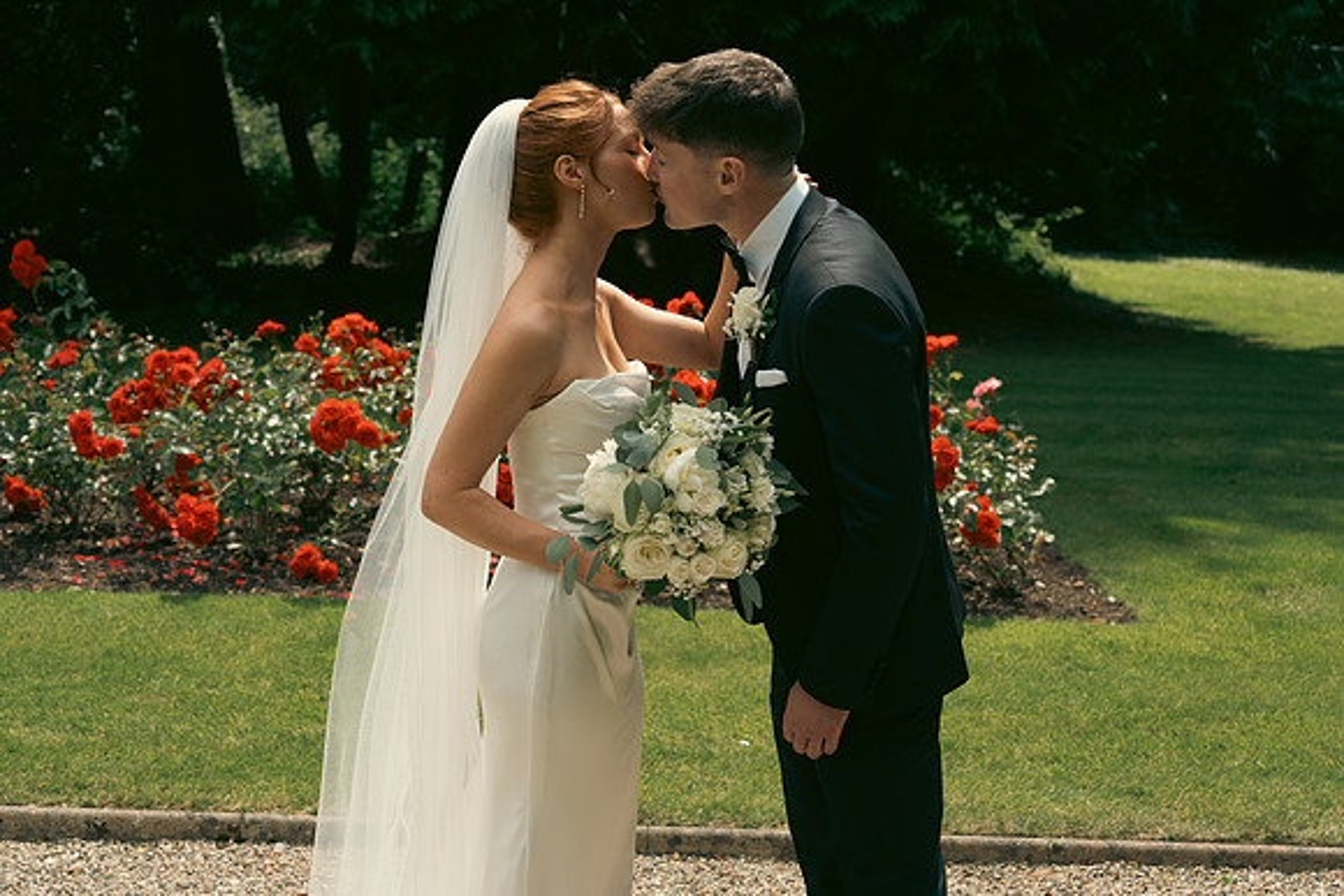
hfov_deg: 37.5
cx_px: 672
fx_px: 1979
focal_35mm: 53
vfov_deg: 25.5
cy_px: 448
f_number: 5
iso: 50
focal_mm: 53
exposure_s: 1/160
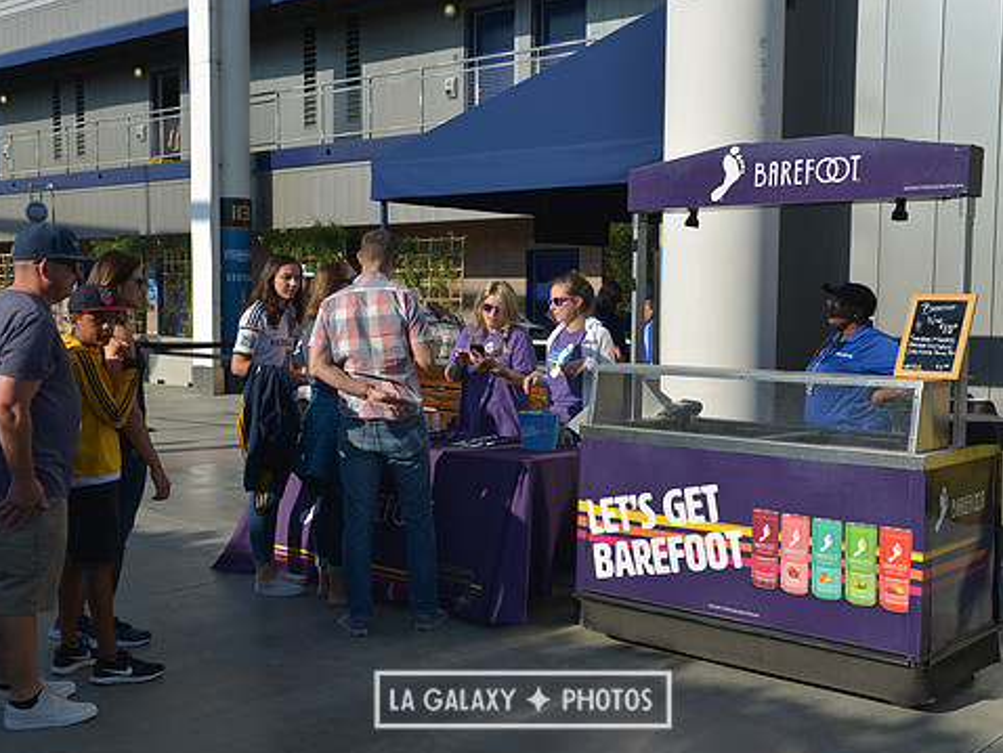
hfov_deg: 44.8
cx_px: 522
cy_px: 385
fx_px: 1218
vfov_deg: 34.4
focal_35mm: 42
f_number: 8
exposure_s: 1/400
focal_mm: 36
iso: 100
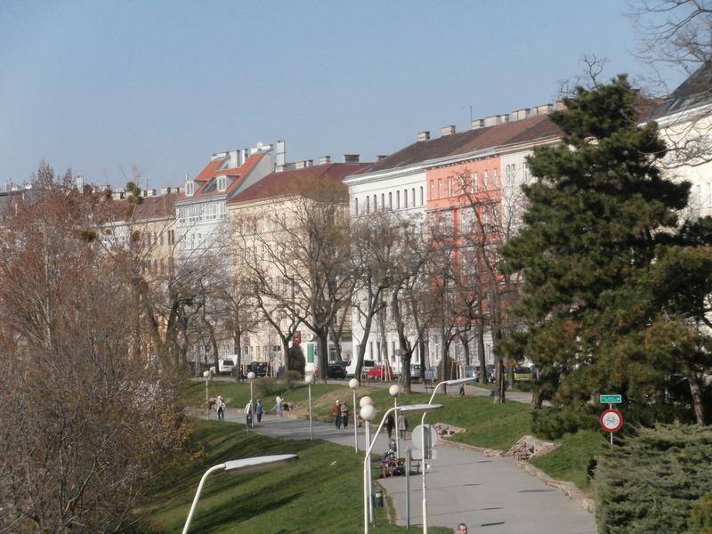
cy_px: 267
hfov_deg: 14.4
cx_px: 356
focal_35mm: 137
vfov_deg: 10.8
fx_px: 2818
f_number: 14
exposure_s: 1/320
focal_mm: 24.17
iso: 400
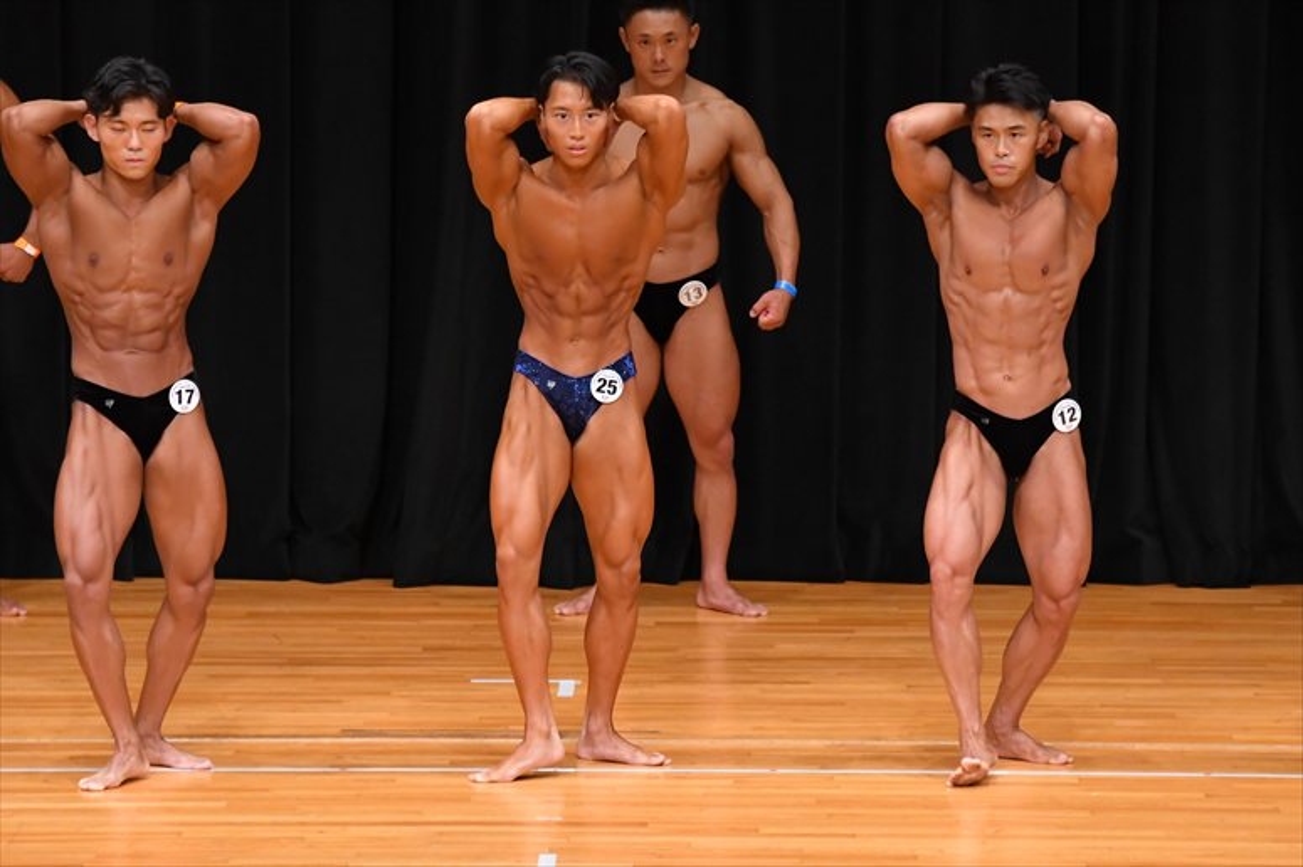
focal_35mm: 285
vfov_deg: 4.8
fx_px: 10311
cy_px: 434
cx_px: 652
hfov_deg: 7.2
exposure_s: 1/400
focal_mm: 190
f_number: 5.6
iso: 4000
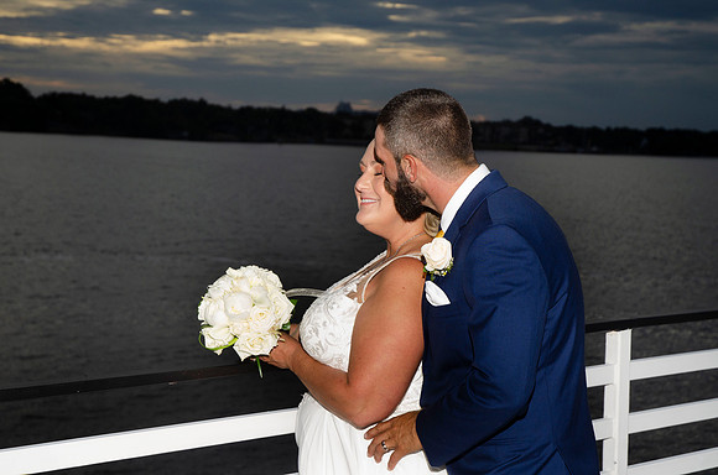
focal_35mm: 69
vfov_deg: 19.6
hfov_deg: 29.3
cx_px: 359
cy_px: 238
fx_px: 1373
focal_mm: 46
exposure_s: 1/250
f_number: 5.6
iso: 200
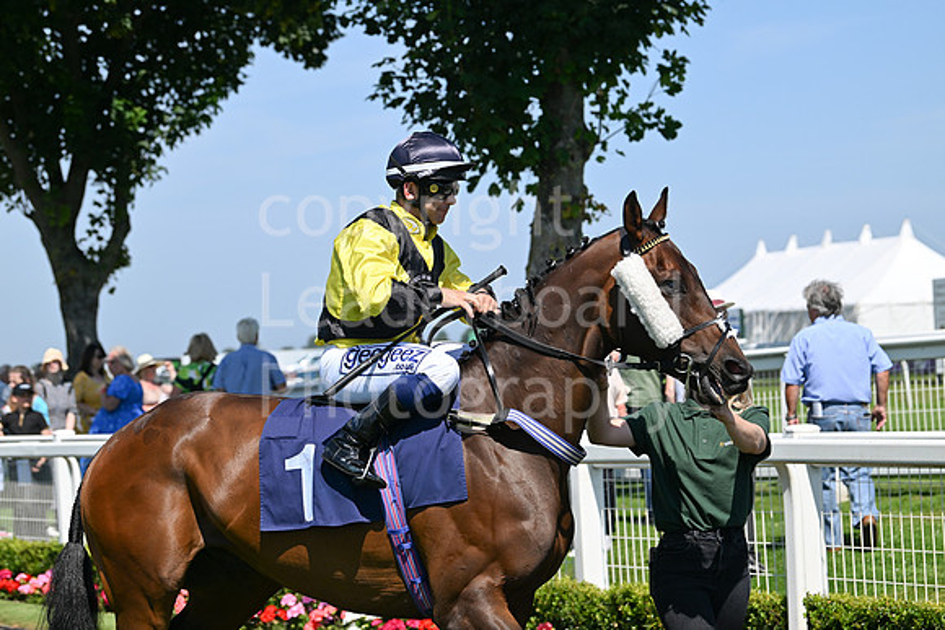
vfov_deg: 13.0
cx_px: 472
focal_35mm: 105
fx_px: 2757
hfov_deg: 19.5
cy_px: 315
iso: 400
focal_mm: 105
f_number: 5.6
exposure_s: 1/2500
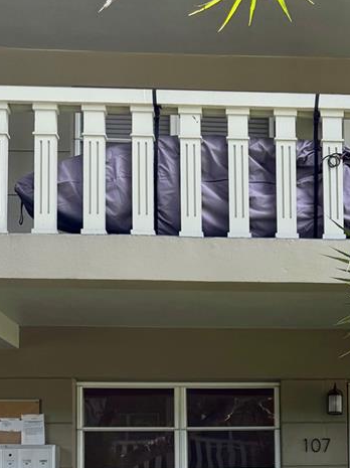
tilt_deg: +3.7
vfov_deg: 29.2
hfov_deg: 22.9
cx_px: 331
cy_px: 469
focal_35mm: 62
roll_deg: +0.2
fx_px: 837
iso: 100
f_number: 1.78
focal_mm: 6.76
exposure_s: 1/654
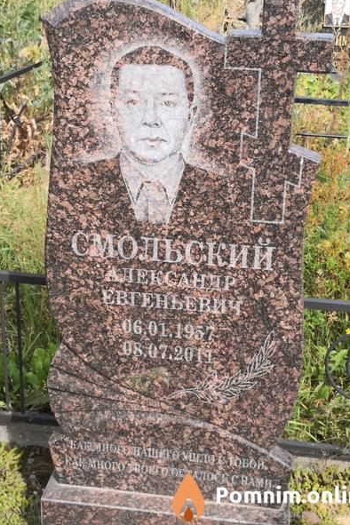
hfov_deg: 24.2
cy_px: 259
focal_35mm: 56
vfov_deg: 35.6
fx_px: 817
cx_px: 177
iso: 50
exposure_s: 1/1138
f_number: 1.6
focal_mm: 3.95
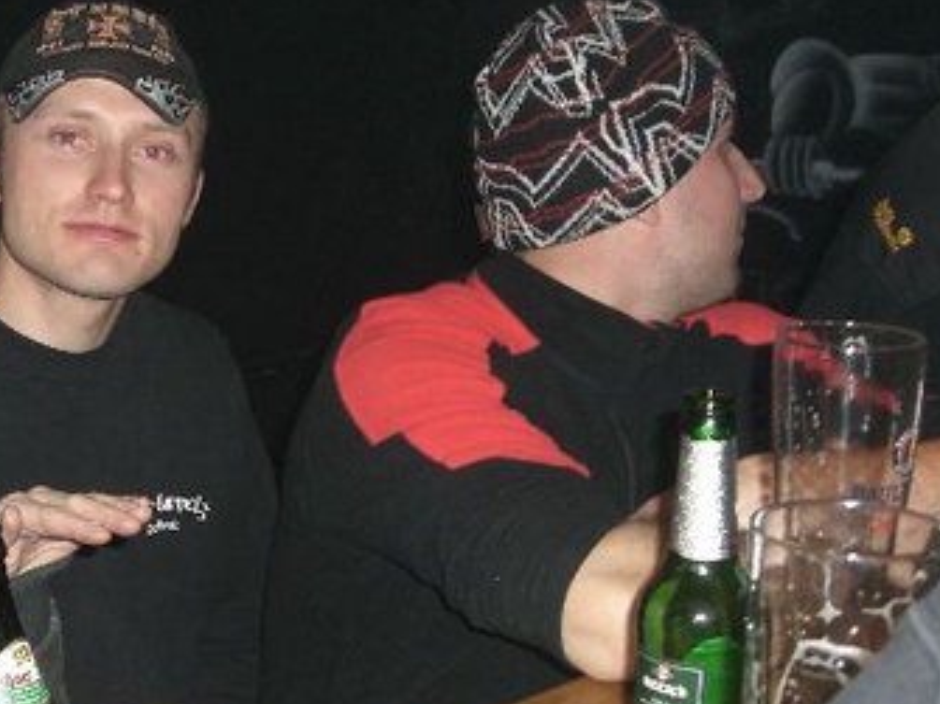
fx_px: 1846
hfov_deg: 27.9
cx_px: 174
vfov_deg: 21.6
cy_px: 348
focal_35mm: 68
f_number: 2.7
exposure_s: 1/60
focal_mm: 6.2
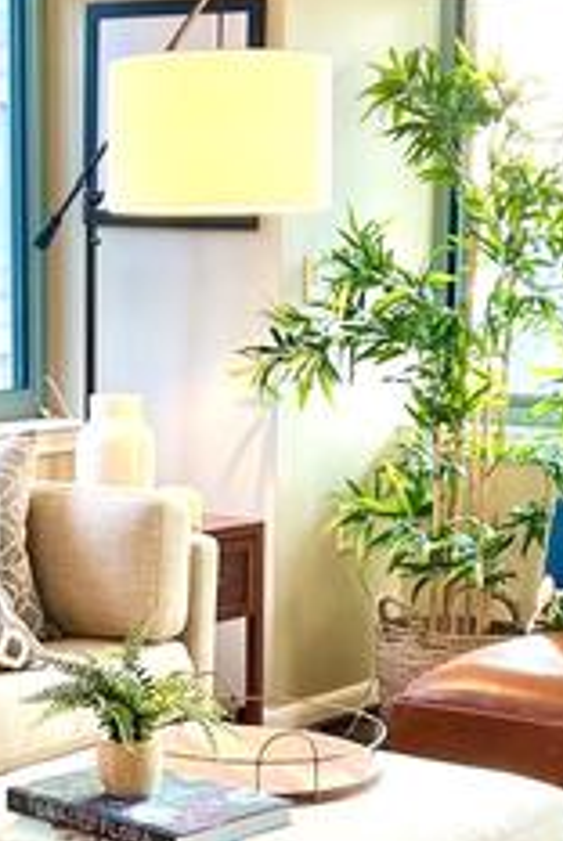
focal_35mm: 89
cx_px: 130
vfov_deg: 22.8
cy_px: 534
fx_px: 2081
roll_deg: -0.9
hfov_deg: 15.3
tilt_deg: -8.3
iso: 64
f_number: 1.5
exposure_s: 1/120
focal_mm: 5.7
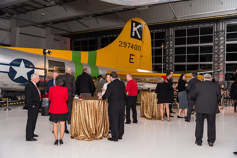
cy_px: 79
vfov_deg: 39.5
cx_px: 118
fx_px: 220
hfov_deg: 56.6
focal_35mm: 33
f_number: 2.8
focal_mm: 33.4
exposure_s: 1/250
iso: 640
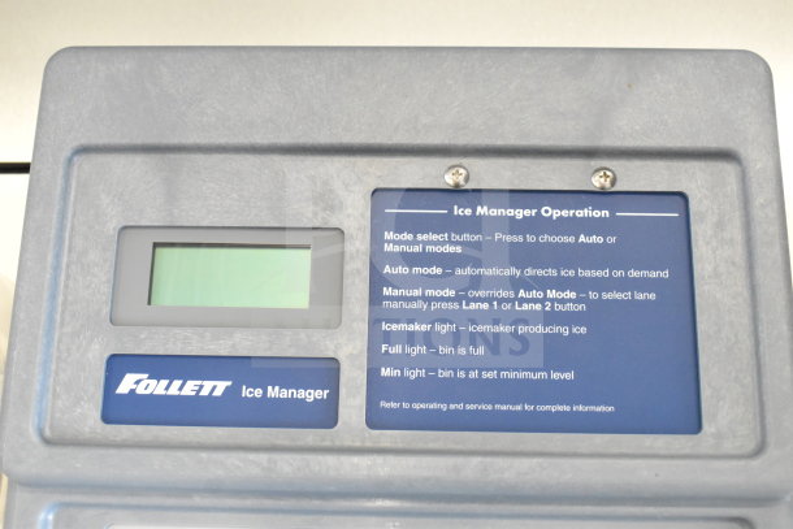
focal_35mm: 39
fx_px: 859
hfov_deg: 49.5
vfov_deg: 34.2
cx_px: 396
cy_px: 264
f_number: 7.1
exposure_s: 1/200
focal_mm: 26
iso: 6400
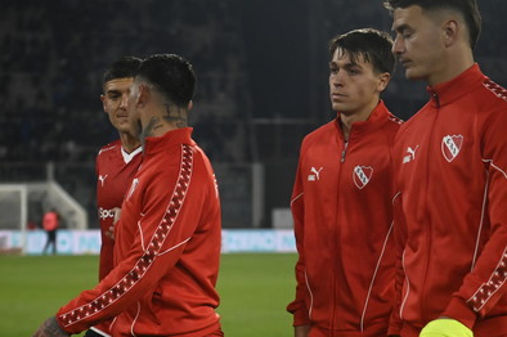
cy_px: 296
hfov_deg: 16.0
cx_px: 193
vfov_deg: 10.6
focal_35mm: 128
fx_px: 1801
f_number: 2.8
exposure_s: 1/5000
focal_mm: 70
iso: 5000
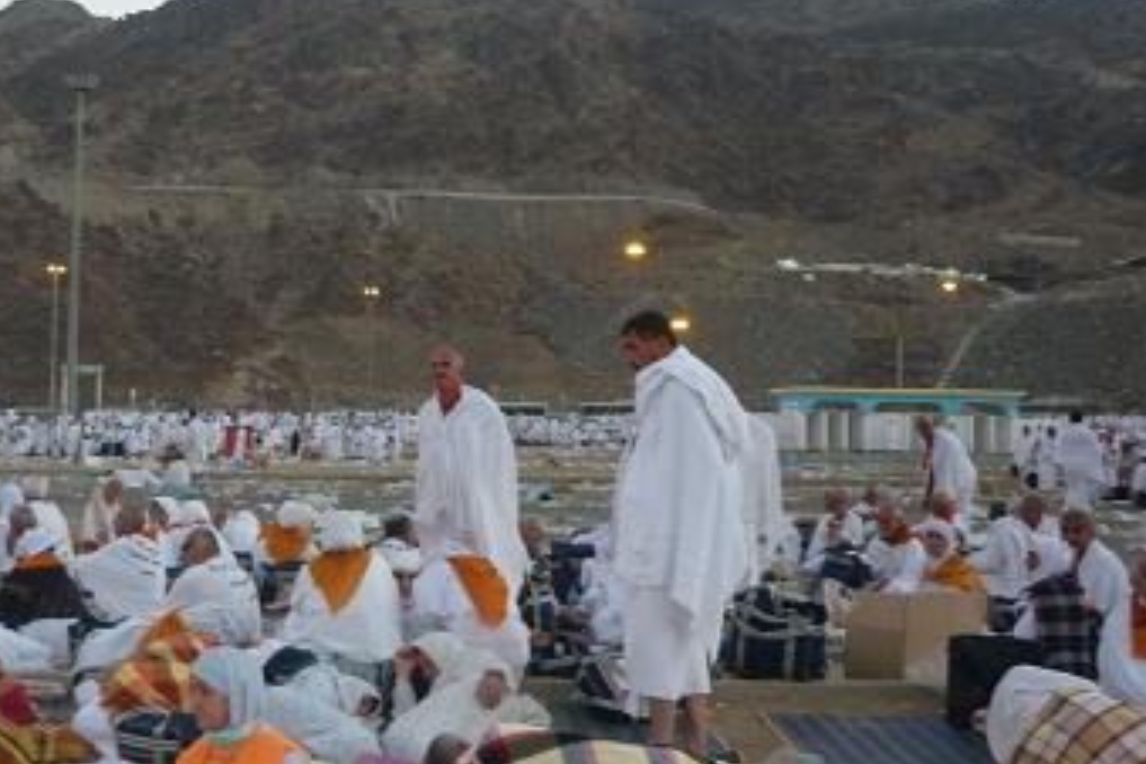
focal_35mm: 56
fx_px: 1783
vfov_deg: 24.2
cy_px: 306
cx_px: 245
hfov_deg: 34.6
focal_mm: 5.5
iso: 125
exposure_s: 1/30
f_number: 2.8
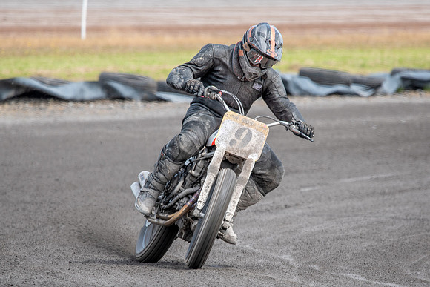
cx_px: 229
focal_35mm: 941
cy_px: 184
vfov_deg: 1.5
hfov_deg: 2.2
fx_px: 11247
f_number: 7.1
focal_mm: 600
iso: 200
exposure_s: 1/250
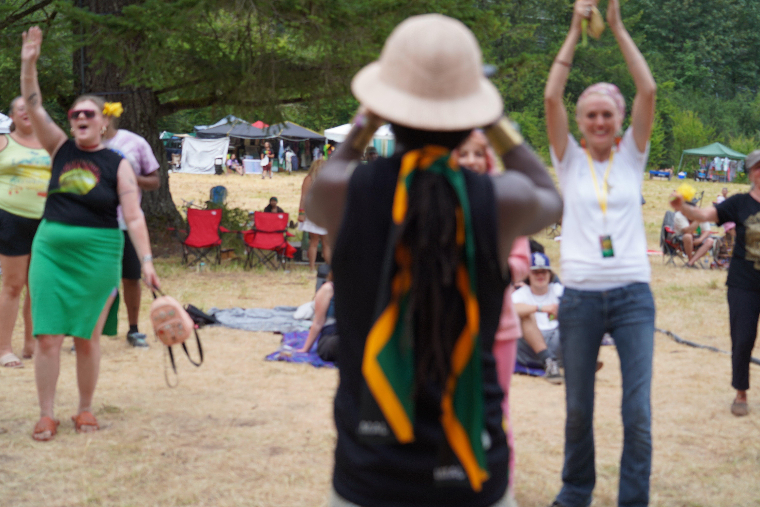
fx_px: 992
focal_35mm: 47
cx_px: 380
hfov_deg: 41.9
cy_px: 254
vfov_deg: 28.6
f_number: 4
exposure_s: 1/160
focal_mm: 47
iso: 160
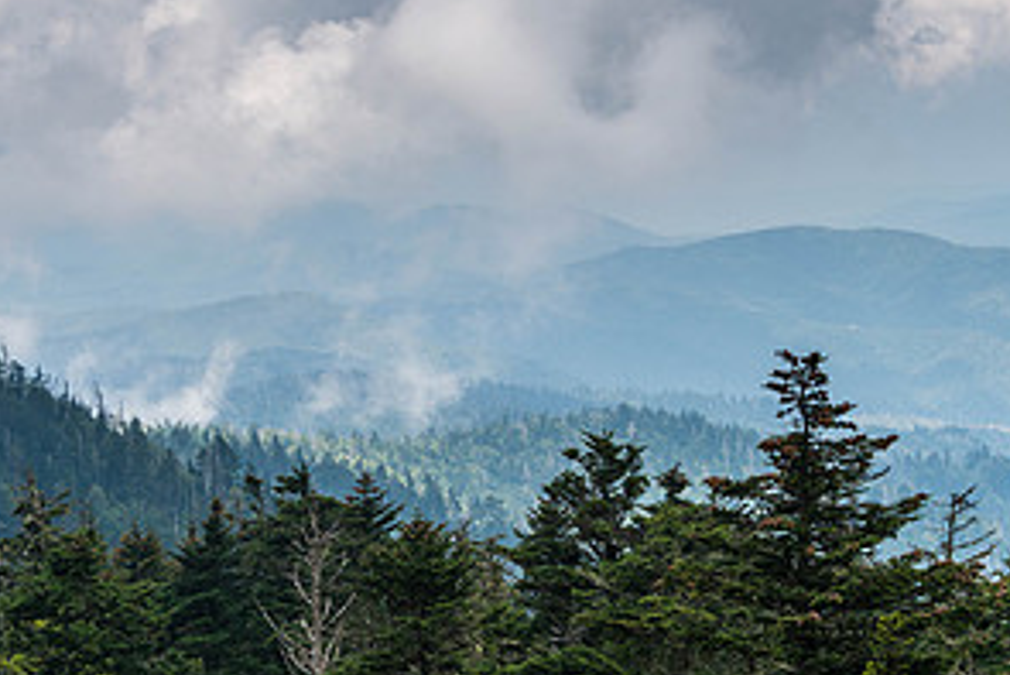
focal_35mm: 122
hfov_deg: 16.8
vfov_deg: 11.2
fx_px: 3424
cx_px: 510
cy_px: 406
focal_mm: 62
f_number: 8
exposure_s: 1/160
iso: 100
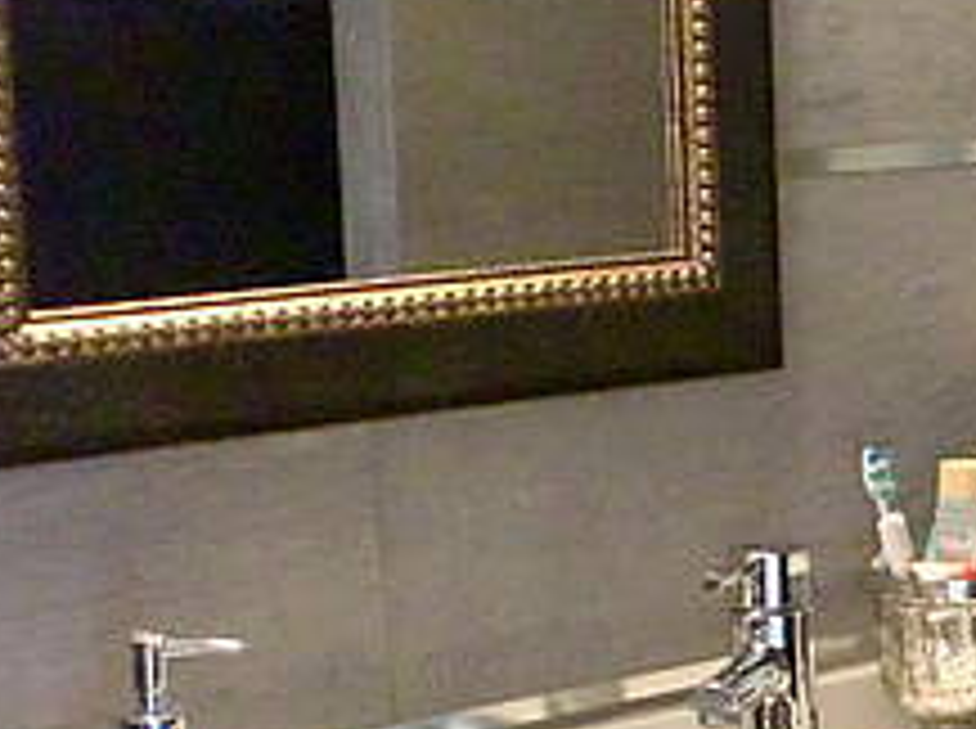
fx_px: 2956
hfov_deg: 17.2
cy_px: 560
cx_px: 1390
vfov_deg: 14.0
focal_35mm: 105
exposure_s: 1/60
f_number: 3.1
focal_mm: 6.3
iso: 1000
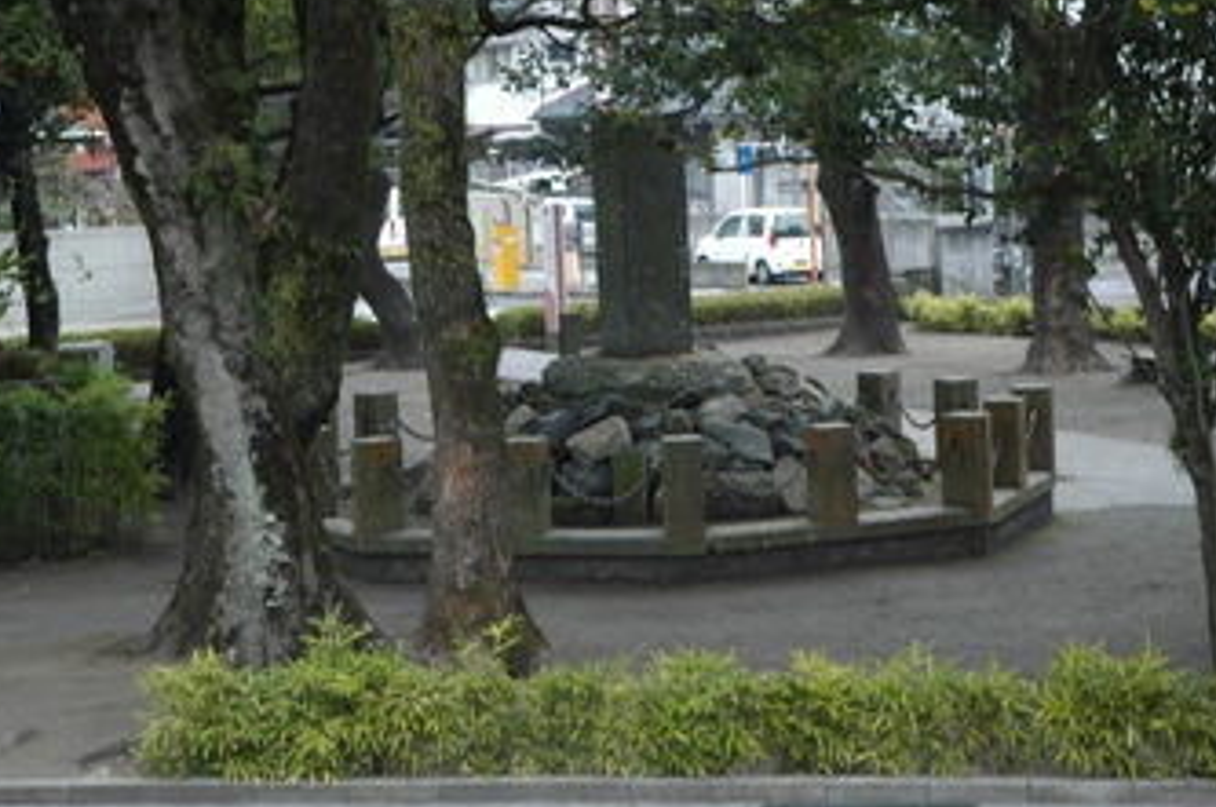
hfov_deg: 20.2
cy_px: 310
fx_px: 3407
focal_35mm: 101
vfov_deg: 13.5
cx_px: 584
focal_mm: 50
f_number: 4.5
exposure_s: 1/15
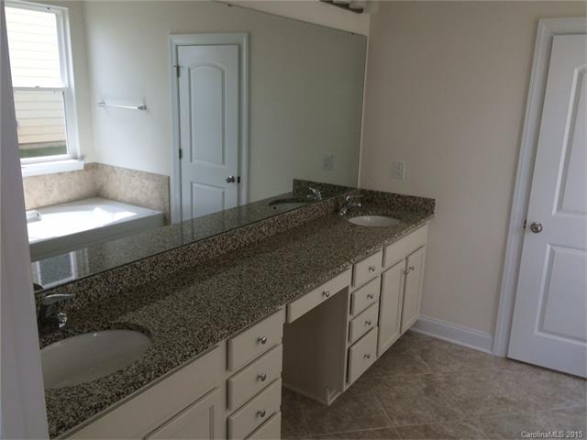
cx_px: 294
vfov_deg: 48.2
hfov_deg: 61.7
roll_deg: -1.1
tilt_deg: -15.0
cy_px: 220
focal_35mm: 29
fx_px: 492
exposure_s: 1/173
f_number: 2.2
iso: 40
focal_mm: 4.15
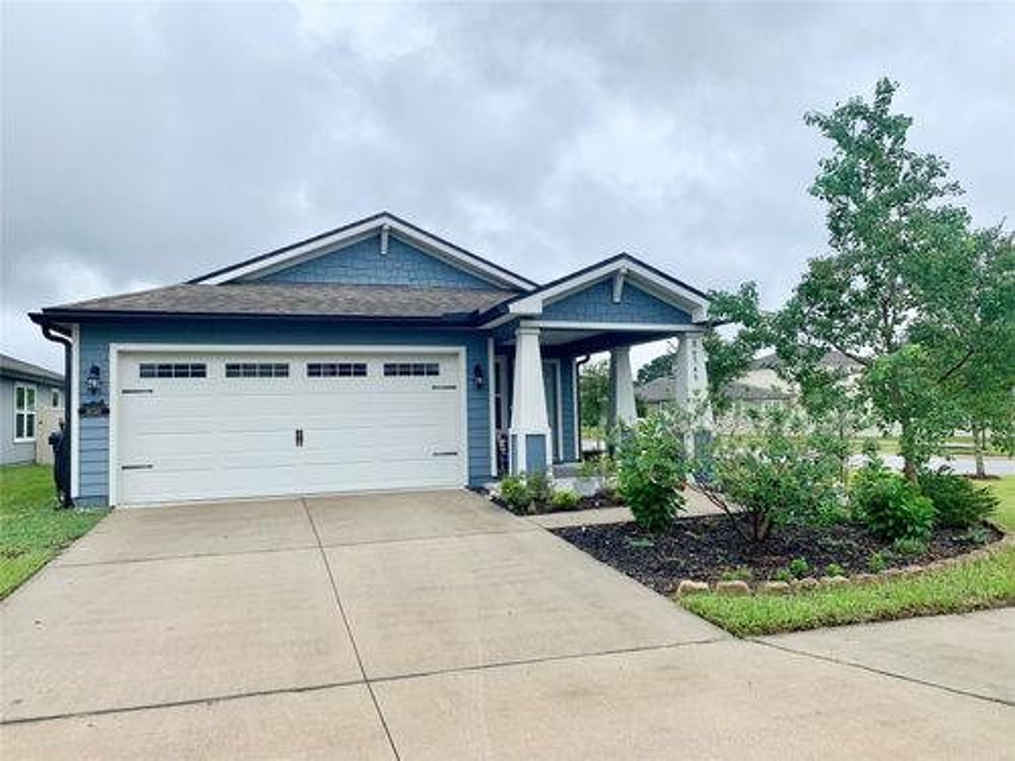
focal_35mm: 26
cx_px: 508
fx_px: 762
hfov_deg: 67.3
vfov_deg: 53.1
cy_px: 380
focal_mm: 4.25
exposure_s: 1/2075
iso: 25
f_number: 1.8
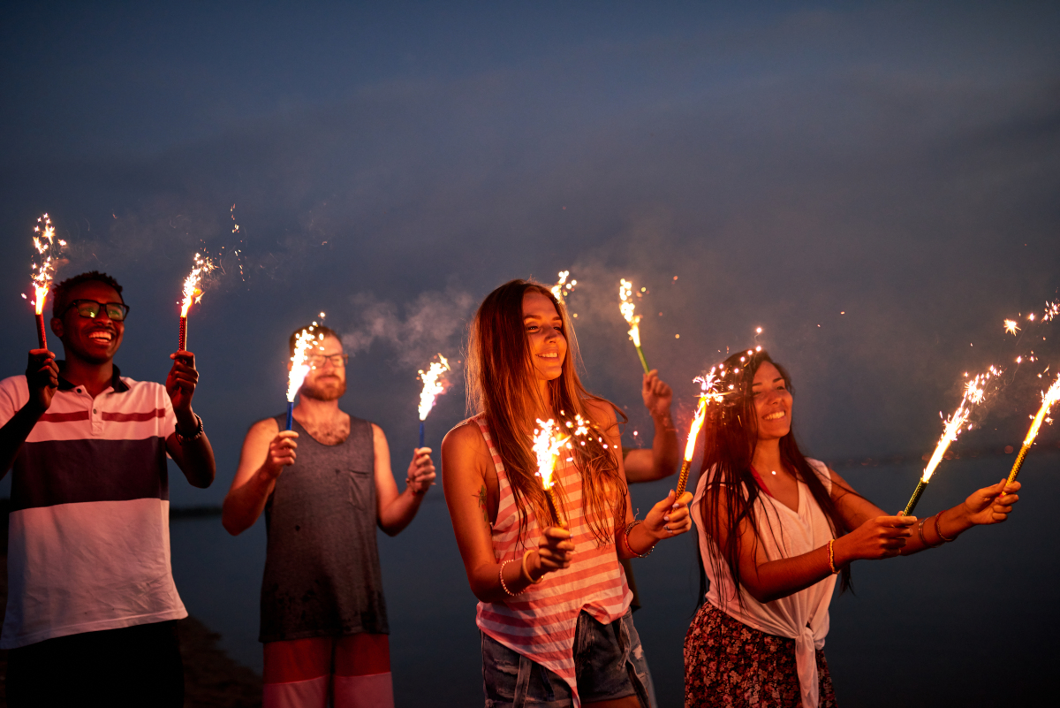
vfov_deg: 37.9
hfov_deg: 54.4
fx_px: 1031
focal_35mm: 35
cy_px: 354
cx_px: 530
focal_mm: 35
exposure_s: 1/400
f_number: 1.8
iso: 640
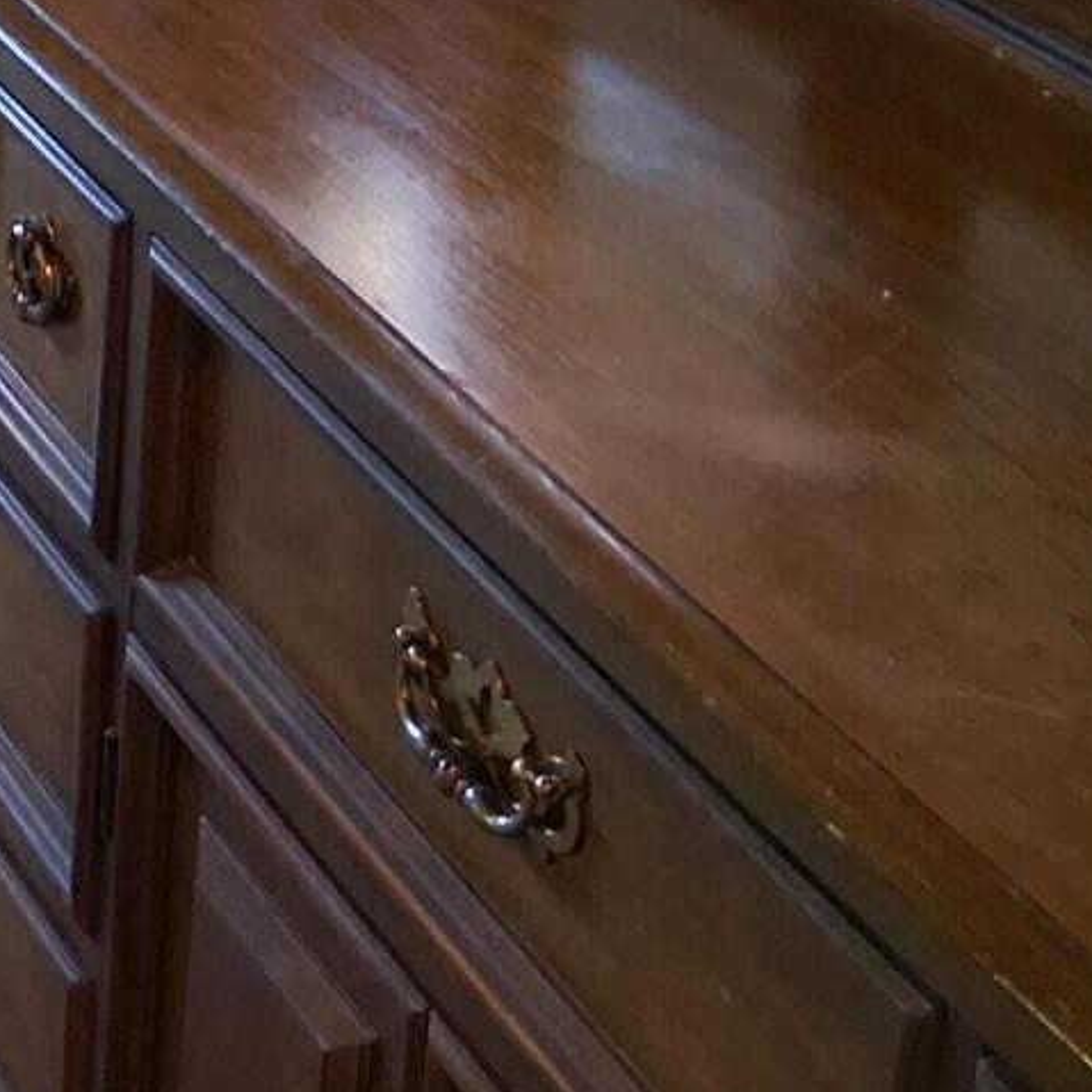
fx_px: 3426
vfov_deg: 16.7
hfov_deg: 16.4
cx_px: -597
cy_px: -470
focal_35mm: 96
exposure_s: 1/25
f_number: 1.8
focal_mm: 3.98
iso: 500
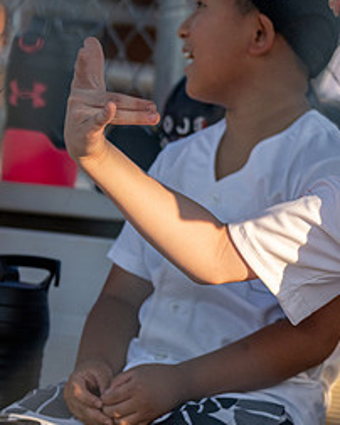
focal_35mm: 221
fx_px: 2776
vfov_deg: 8.7
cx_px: 481
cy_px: 123
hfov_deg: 6.9
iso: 400
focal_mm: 82
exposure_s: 1/3200
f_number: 2.8
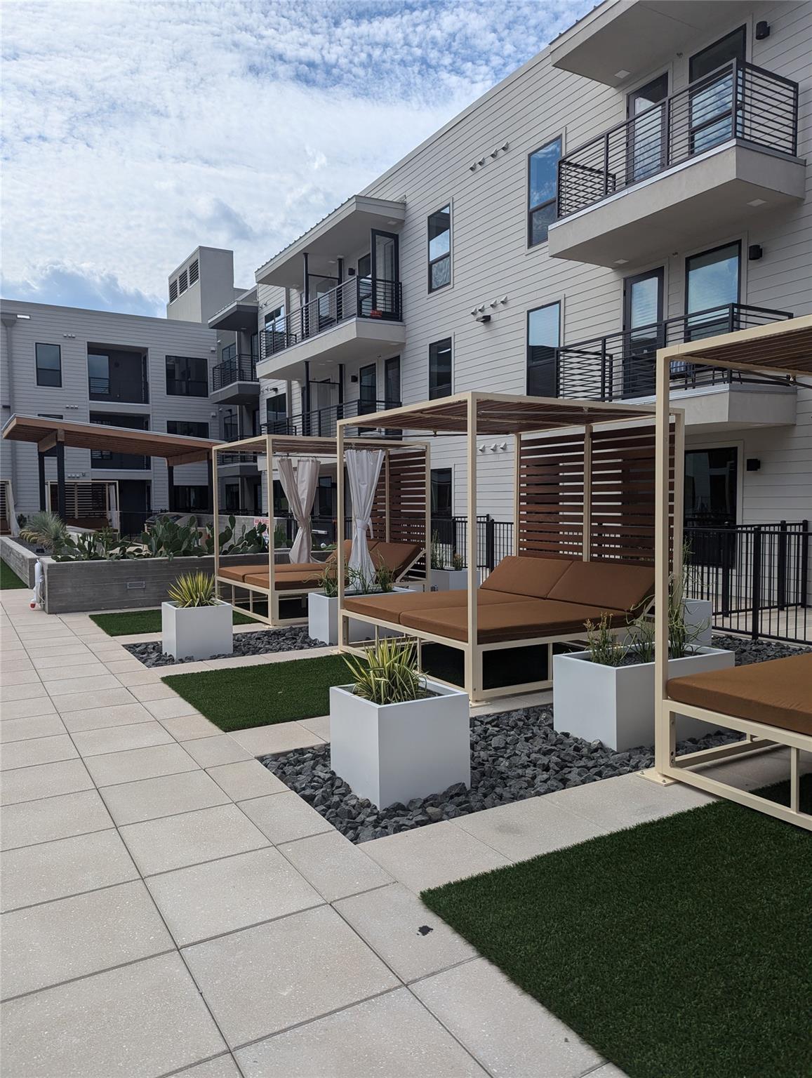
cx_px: 406
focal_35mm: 24
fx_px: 749
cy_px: 539
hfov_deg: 56.9
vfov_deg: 71.5
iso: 47
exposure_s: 1/3774
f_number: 1.85
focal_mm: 6.81
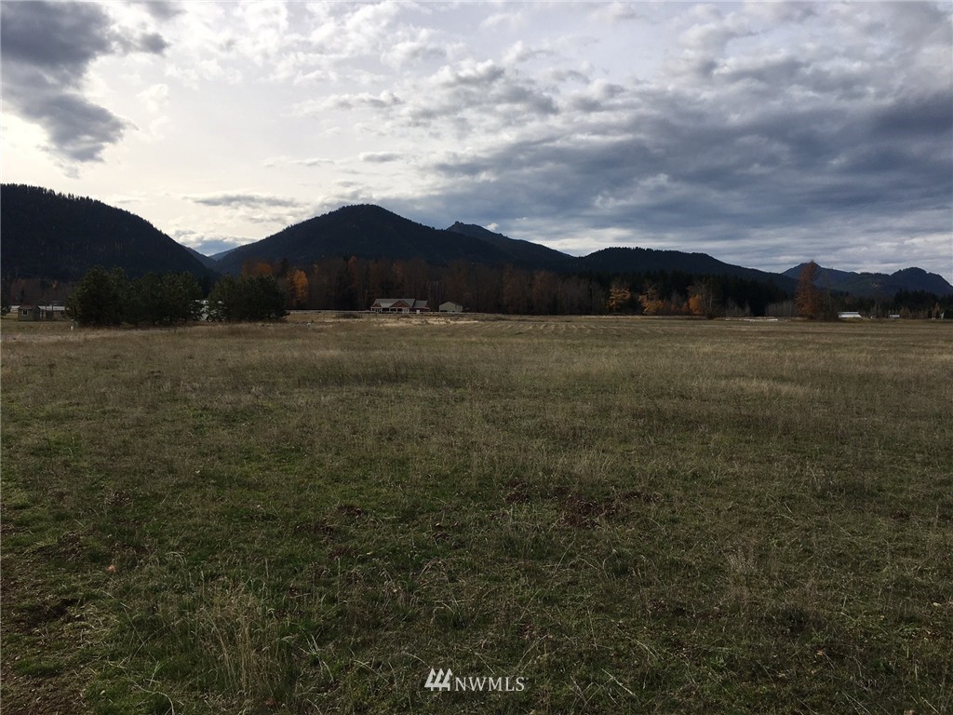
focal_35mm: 29
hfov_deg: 61.7
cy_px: 358
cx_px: 476
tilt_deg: -2.1
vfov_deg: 48.2
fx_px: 798
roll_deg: -0.1
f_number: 2.2
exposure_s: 1/1972
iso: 25
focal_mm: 4.15
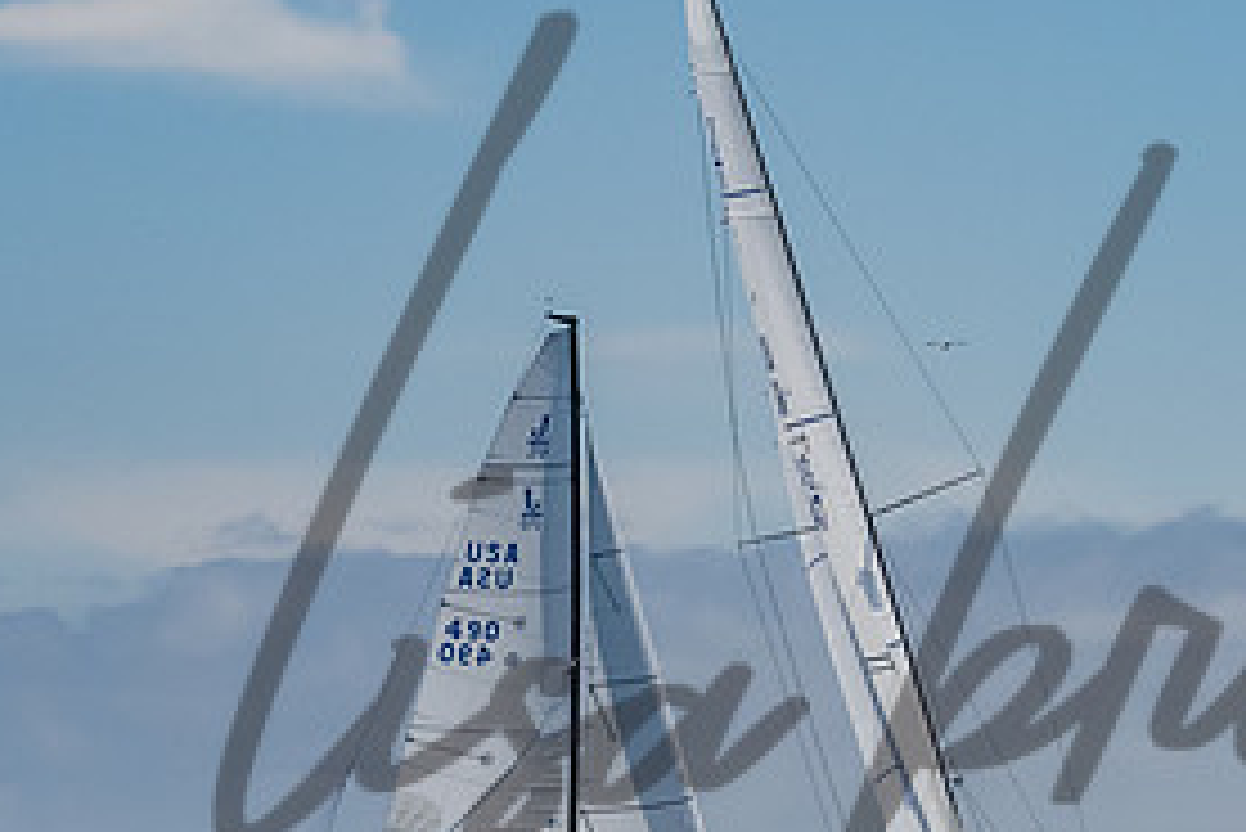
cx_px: 1382
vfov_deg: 4.0
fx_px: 11947
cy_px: 797
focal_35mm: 345
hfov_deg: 5.9
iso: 640
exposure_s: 1/1600
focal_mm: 95
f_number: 14
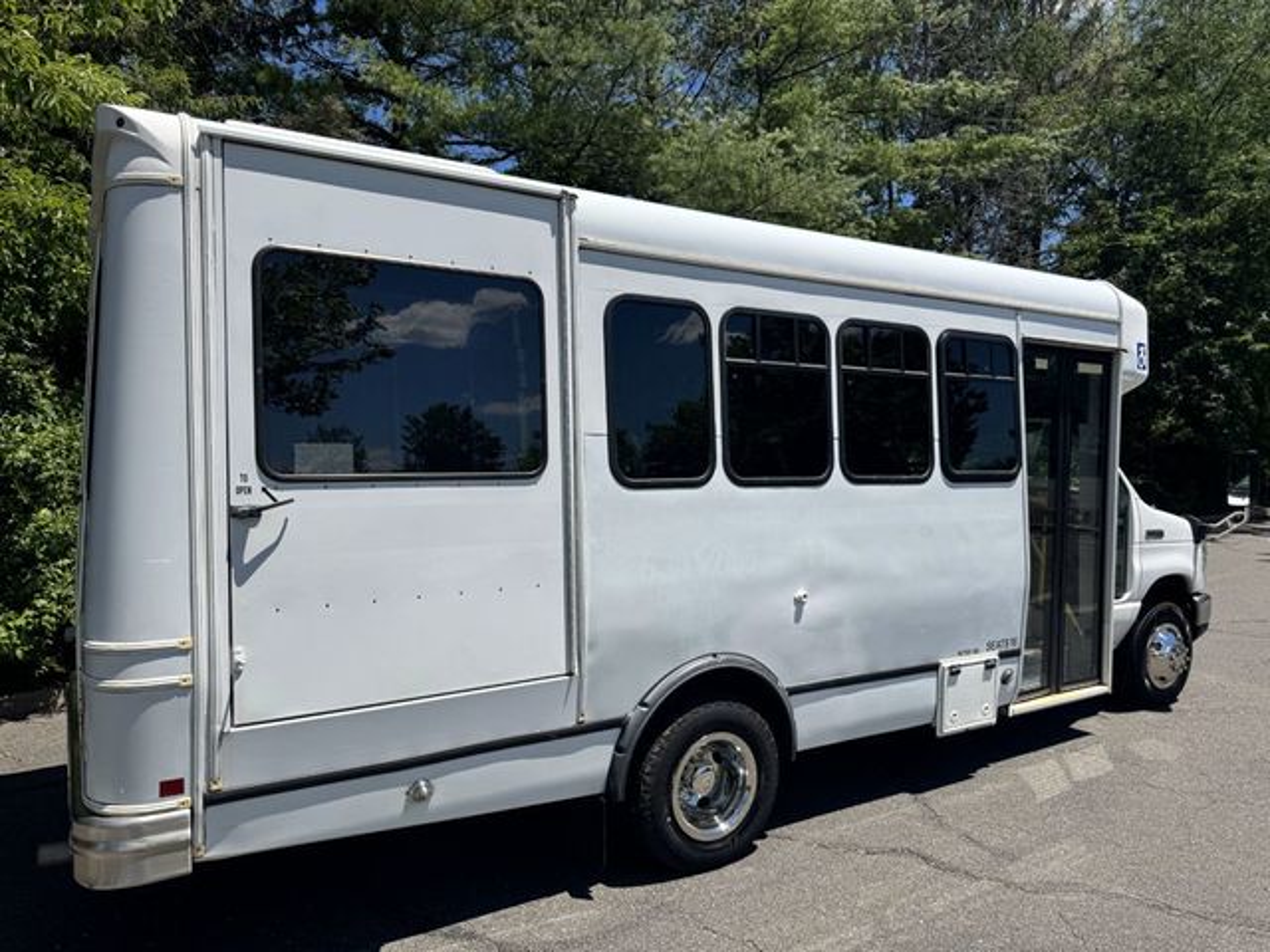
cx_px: 635
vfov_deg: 56.8
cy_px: 476
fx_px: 881
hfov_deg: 71.6
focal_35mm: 24
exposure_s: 1/5814
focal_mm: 6.76
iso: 80
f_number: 1.78
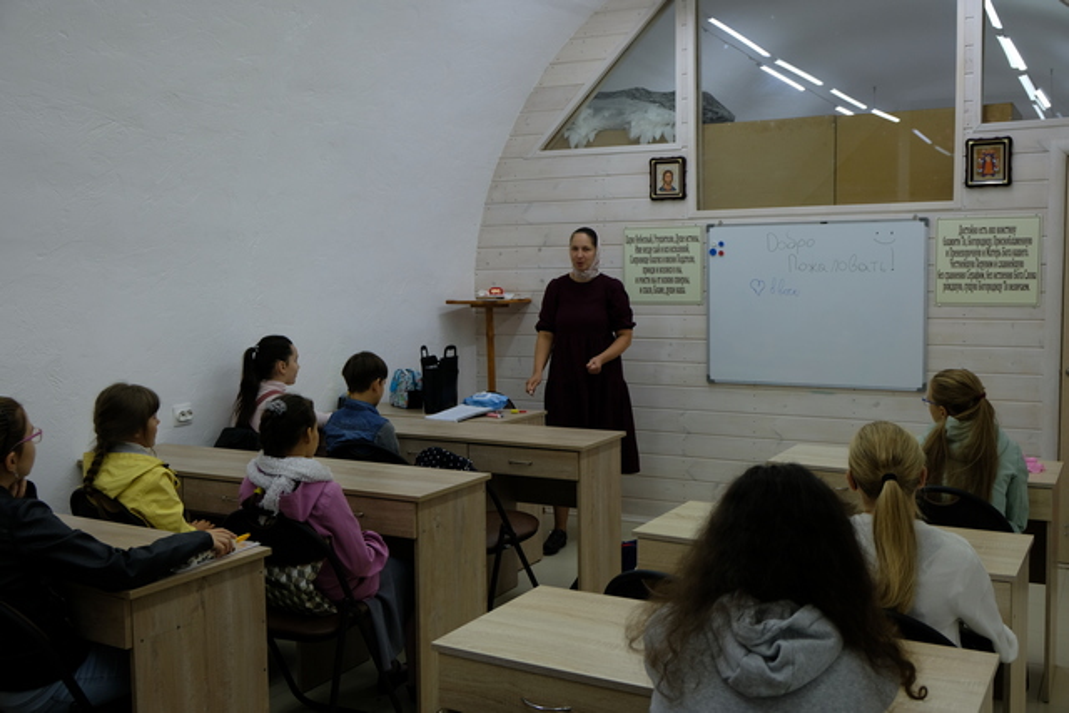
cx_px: 534
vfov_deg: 37.9
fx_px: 1039
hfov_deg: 54.4
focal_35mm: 35
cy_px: 356
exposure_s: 1/60
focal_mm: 23.3
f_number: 4
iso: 200
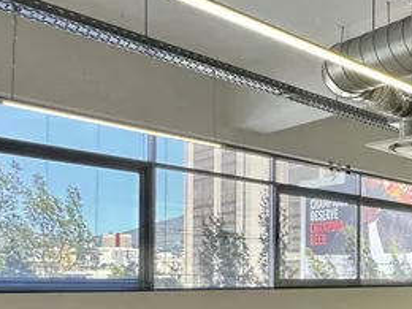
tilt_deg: +1.1
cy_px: 277
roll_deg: -0.7
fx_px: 512
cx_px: 550
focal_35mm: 43
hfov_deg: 32.0
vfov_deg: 32.0
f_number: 2.2
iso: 40
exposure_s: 1/166
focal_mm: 2.22
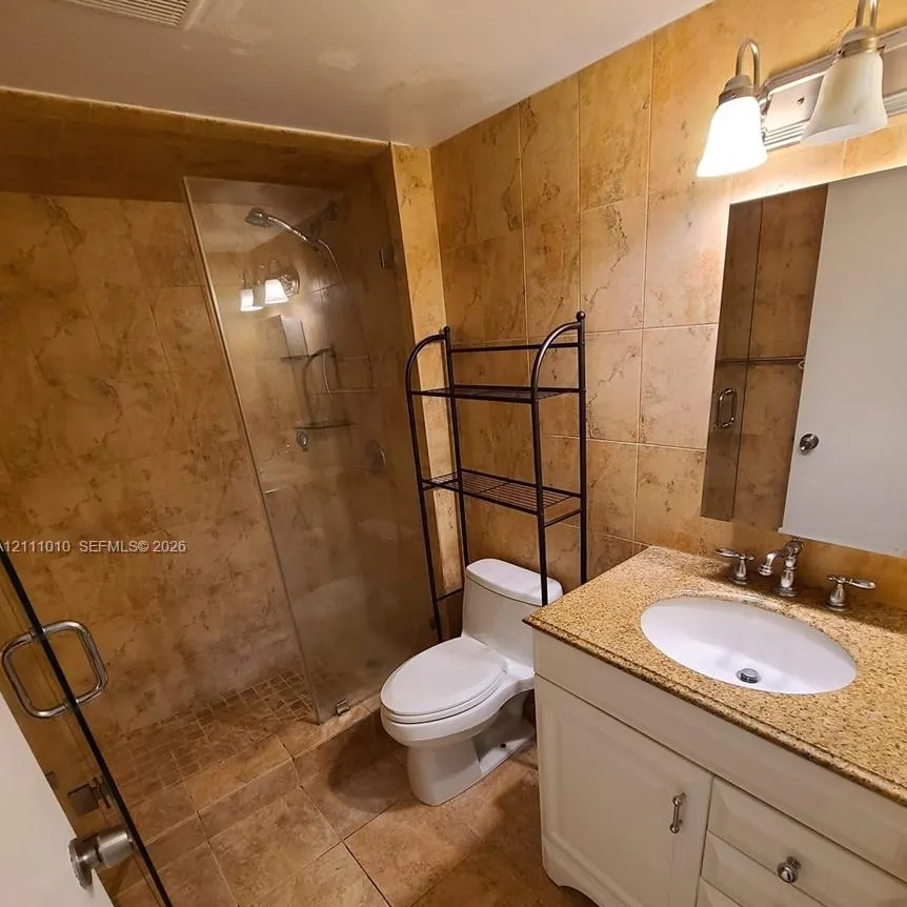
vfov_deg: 86.2
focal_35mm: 16
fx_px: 474
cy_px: 548
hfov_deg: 87.4
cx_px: 465
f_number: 2.2
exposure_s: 1/40
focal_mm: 2.2
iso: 400
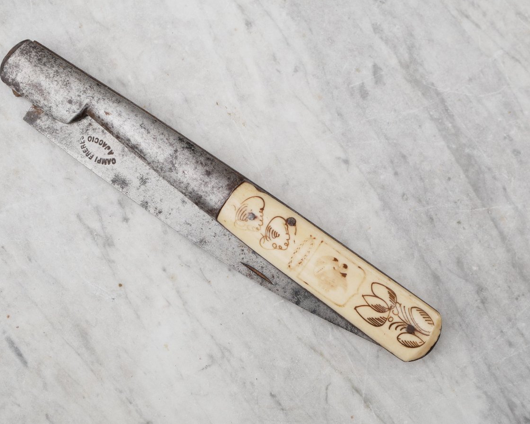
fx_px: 988
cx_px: 246
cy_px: 212
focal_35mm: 63
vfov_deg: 24.2
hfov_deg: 30.0
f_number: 5
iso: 200
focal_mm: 30
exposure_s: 1/250
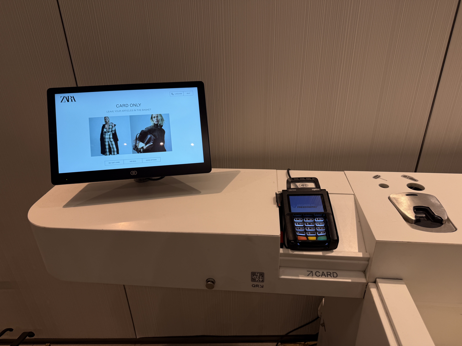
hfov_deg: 71.6
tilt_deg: -27.0
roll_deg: +0.1
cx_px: 231
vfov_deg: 56.8
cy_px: 173
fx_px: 320
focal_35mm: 24
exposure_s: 1/120
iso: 64
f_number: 1.78
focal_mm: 6.76
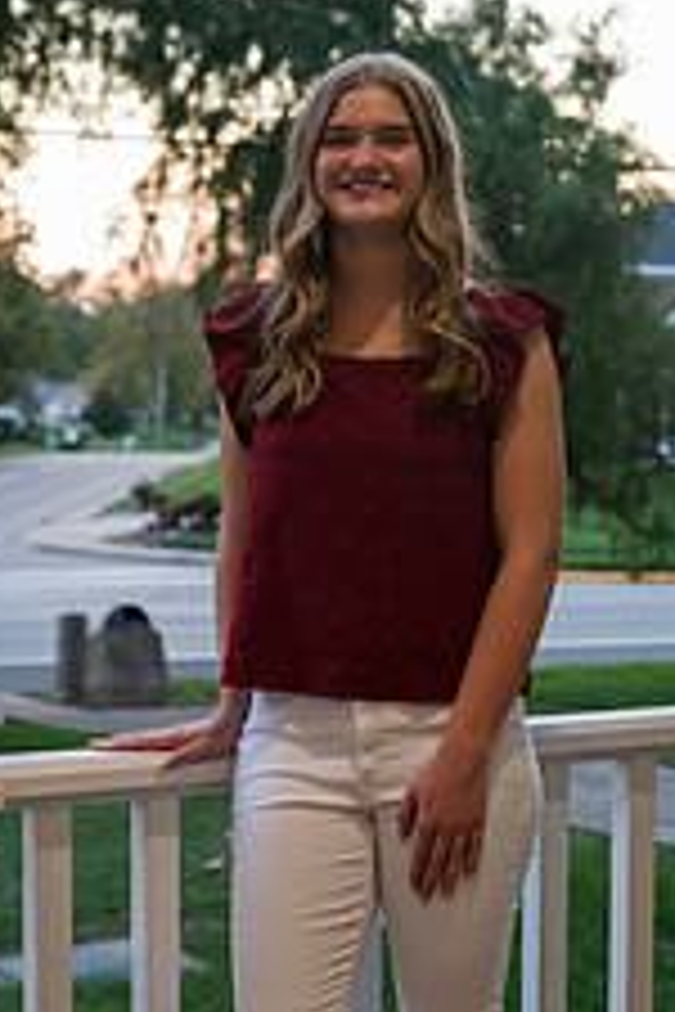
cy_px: 625
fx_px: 2531
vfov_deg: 22.6
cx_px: 284
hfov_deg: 15.2
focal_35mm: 90
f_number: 3.5
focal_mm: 45
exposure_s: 1/160
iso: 2000
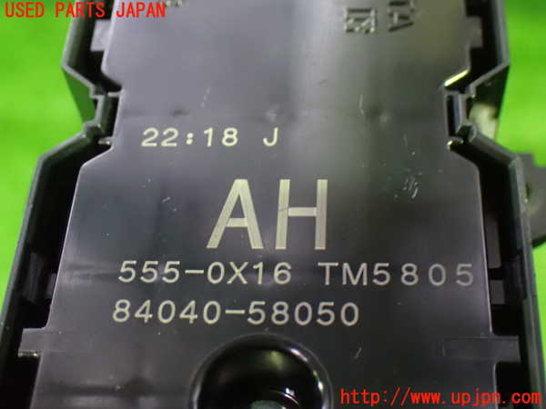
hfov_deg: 33.2
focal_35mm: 58
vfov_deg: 25.2
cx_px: 273
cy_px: 204
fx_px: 915
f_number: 3.5
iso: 1600
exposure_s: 1/15
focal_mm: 10.35
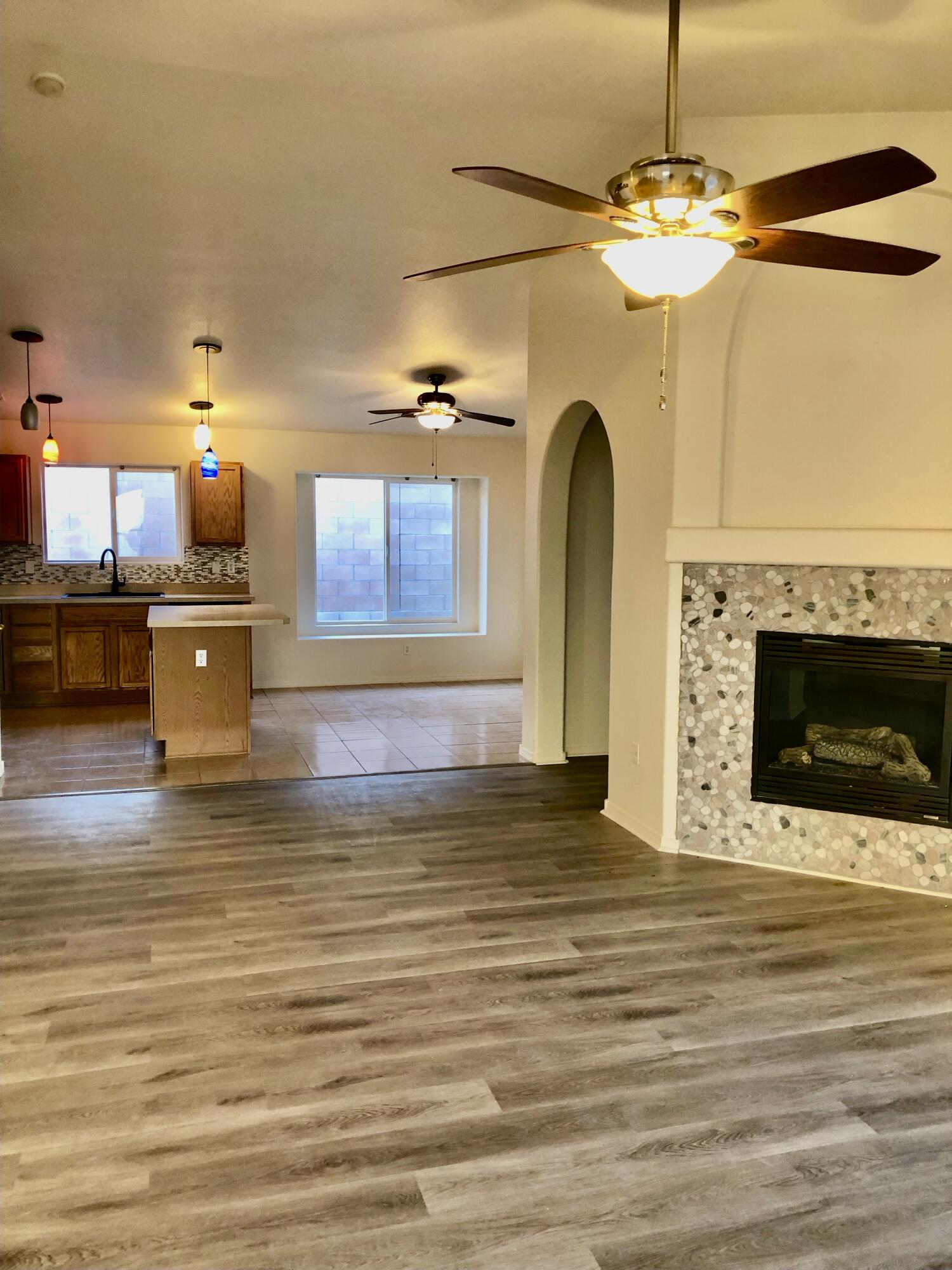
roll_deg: -1.2
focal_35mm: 28
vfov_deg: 63.4
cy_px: 635
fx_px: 1027
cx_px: 476
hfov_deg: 49.7
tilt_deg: -6.3
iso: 40
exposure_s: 1/17
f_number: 1.8
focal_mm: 3.99
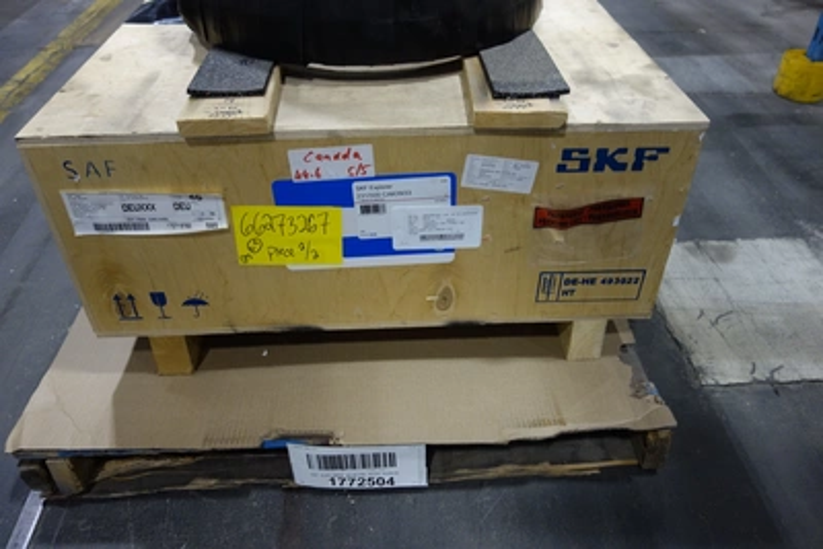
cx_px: 412
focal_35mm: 28
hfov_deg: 65.5
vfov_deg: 46.4
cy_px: 274
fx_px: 640
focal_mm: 10.4
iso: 400
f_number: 1.8
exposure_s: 1/125
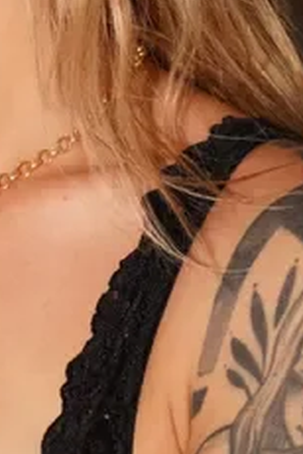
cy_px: 94
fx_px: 2424
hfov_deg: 7.1
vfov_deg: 10.7
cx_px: -108
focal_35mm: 192
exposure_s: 1/200
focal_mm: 41
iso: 160
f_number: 5
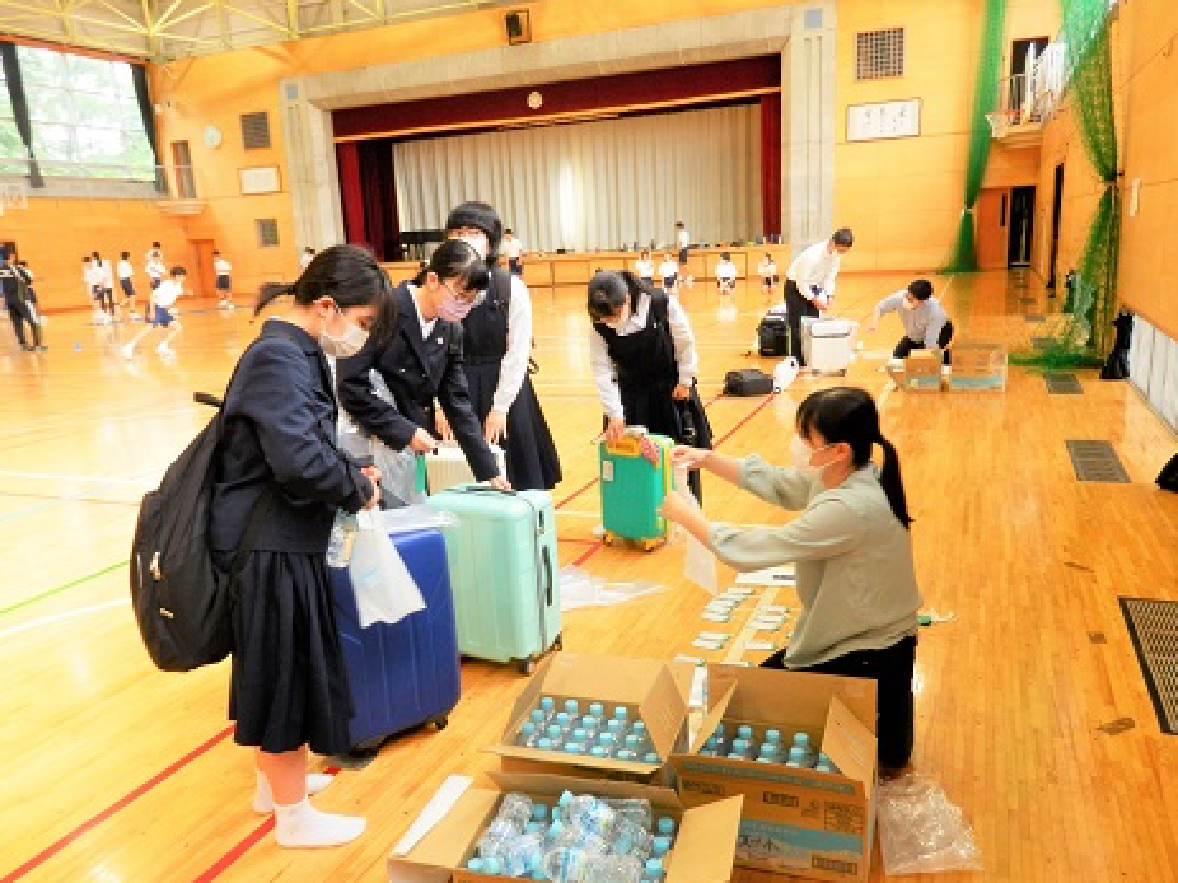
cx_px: 562
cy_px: 472
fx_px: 919
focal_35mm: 27
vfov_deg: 51.3
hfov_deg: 65.3
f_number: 3
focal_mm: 4.5
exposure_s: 1/30
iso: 125
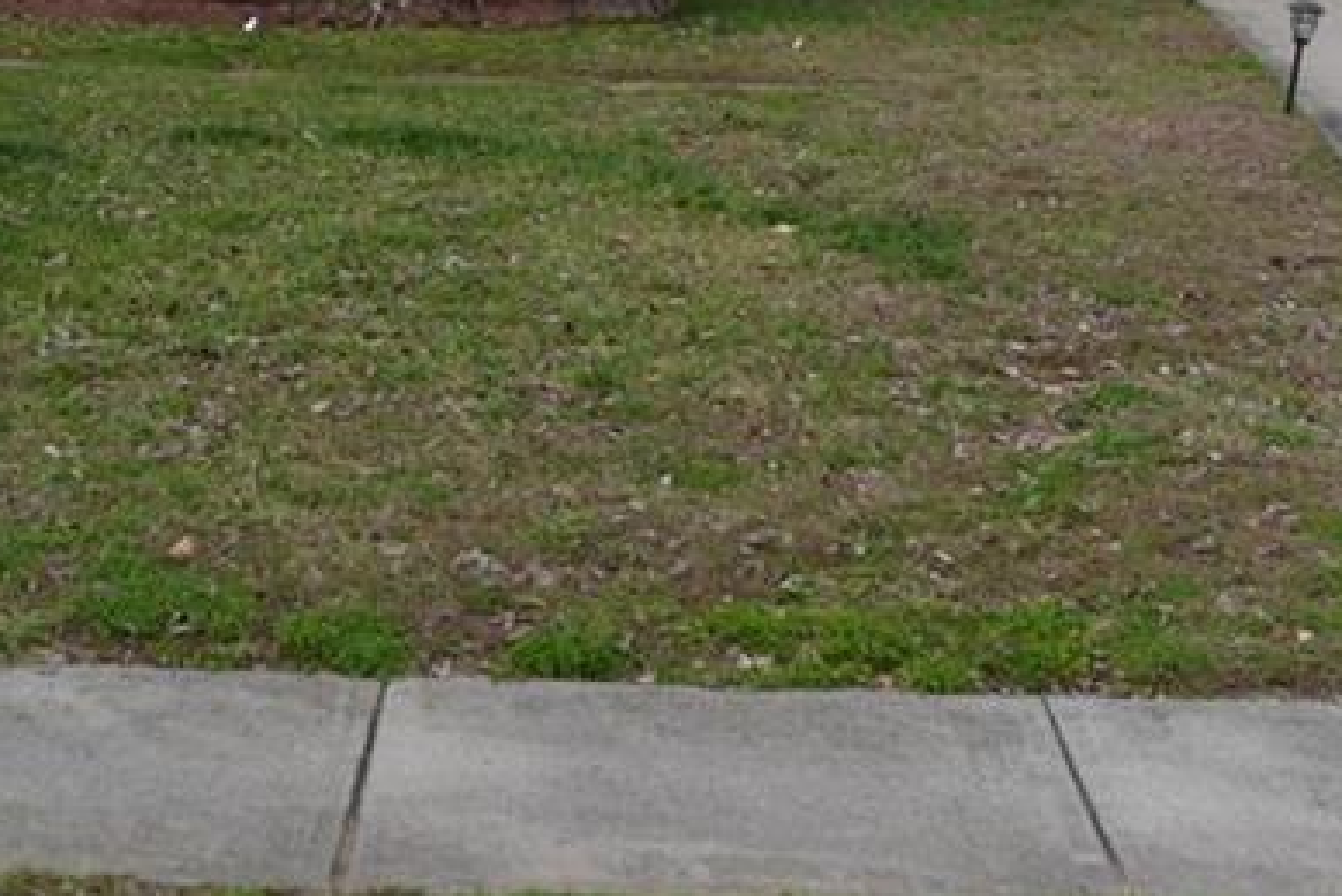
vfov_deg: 15.0
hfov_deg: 23.4
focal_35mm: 87
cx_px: 654
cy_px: -270
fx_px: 3244
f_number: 7.1
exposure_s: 1/200
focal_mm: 22
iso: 100
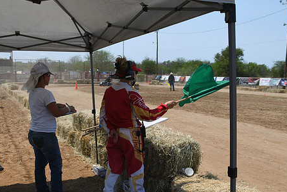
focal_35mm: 35
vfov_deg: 37.9
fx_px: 279
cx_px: 132
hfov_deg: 54.3
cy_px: 104
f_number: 4.5
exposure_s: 1/1250
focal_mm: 18
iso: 100
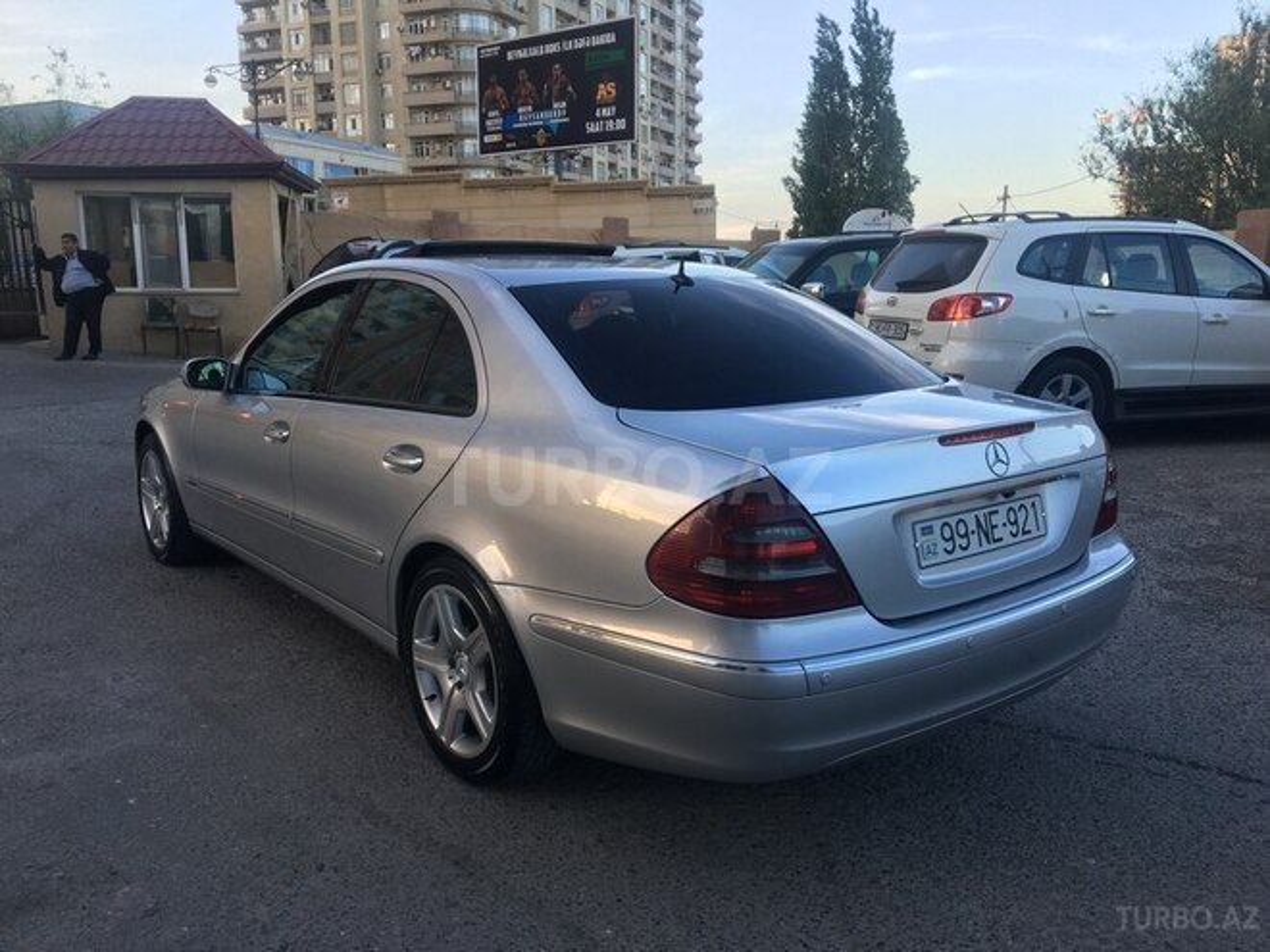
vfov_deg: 48.2
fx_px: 1064
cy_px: 476
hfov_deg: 61.7
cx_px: 635
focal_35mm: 29
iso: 25
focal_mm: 4.15
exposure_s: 1/131
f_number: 2.2
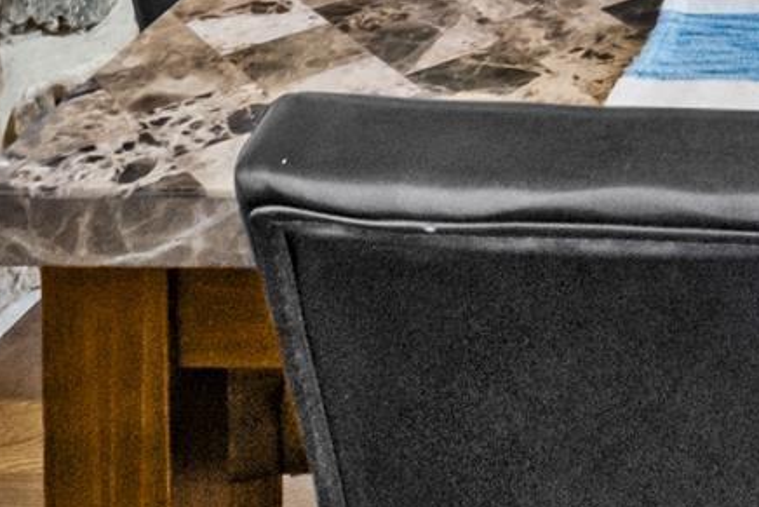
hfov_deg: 20.2
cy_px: -764
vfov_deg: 12.2
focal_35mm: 86
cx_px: 1145
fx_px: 1814
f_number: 10
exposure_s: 1.5
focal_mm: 10
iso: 800
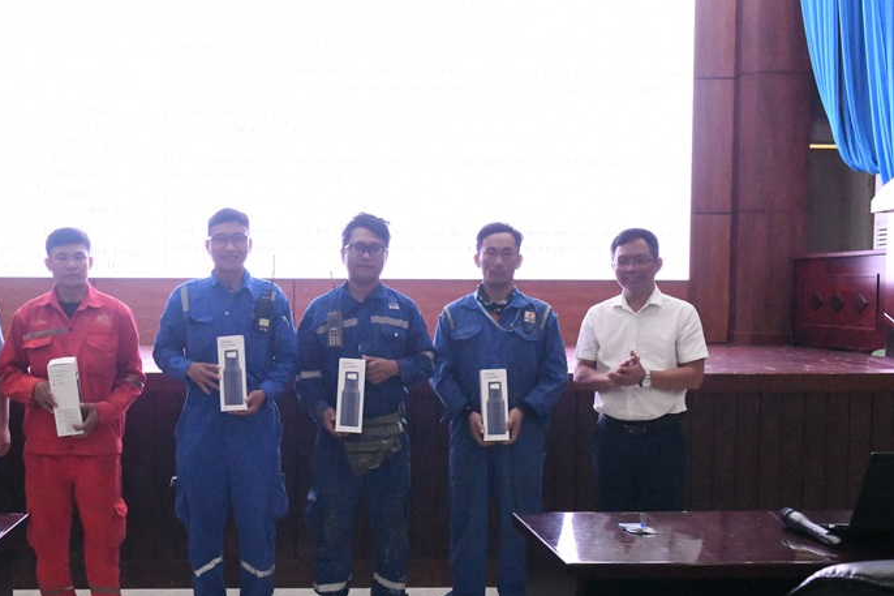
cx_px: 309
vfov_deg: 31.8
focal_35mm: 42
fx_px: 1043
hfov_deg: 45.8
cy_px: 356
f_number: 9
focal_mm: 32
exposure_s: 1/320
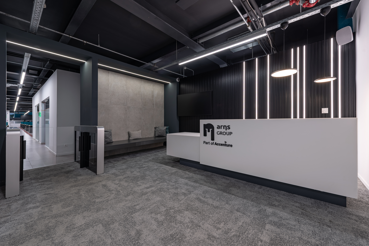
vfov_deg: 81.2
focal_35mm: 14
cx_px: 184
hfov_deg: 104.2
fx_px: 144
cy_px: 123
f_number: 8
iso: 100
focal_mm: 14
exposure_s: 1/30
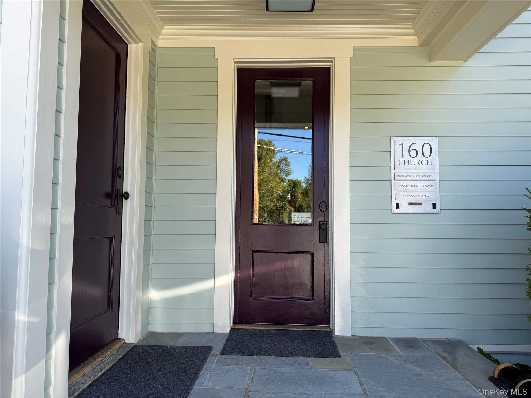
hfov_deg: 71.6
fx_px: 368
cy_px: 199
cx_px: 266
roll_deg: -0.7
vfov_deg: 56.8
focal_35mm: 24
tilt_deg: +2.5
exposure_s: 1/747
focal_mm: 6.76
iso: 80
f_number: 1.78
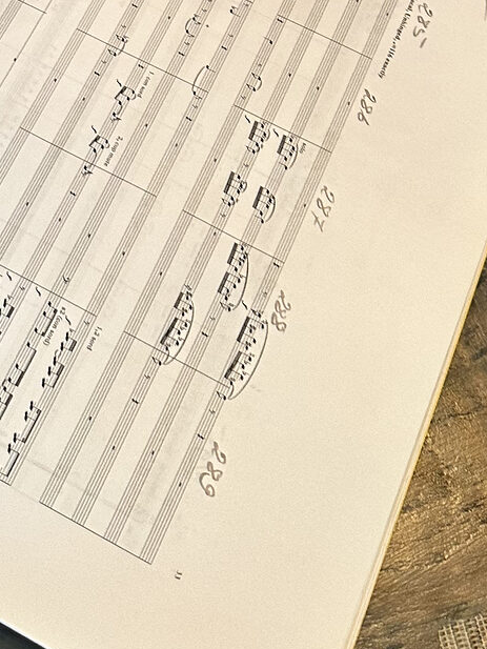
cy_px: -301
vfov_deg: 20.5
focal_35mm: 83
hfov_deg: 17.7
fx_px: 1556
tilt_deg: -49.3
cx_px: 109
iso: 200
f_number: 1.78
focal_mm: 6.86
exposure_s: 1/60
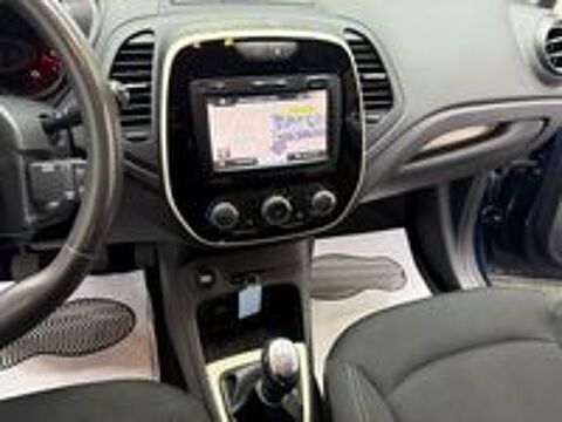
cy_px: 211
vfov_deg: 56.8
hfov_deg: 71.6
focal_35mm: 24
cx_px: 281
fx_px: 390
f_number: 1.78
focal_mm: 6.76
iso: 640
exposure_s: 1/50
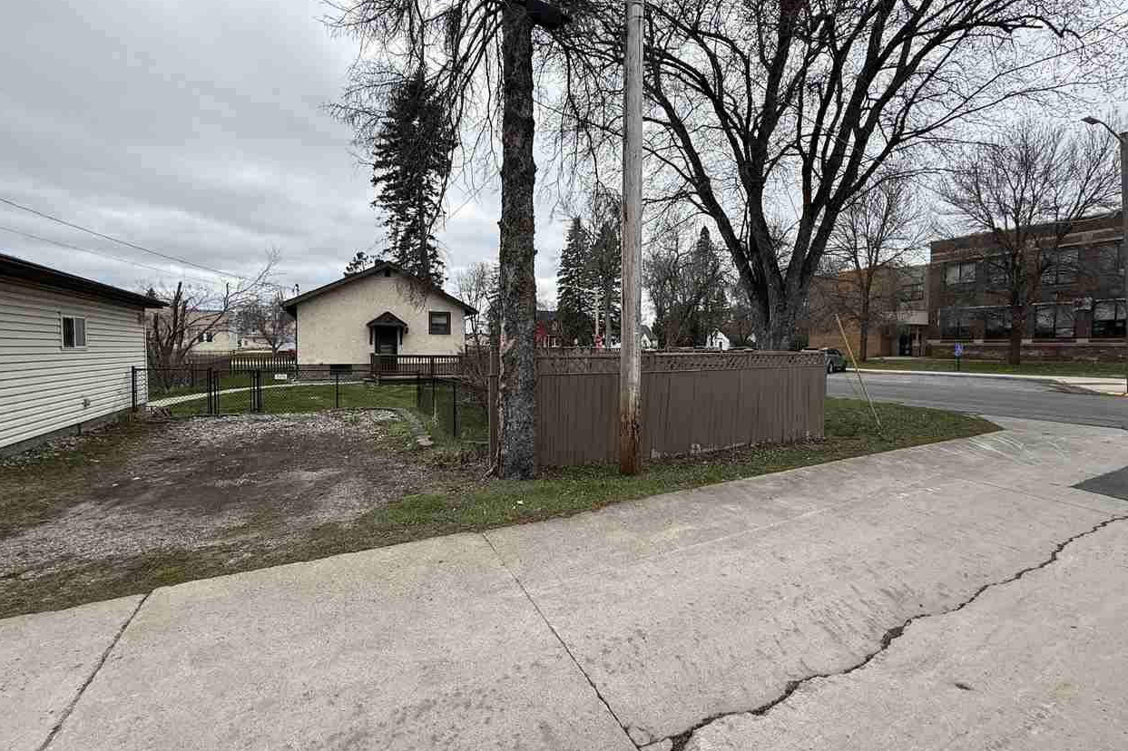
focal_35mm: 15
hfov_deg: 100.4
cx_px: 563
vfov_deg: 77.3
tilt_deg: -1.3
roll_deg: -0.2
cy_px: 364
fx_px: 470
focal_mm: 2.22
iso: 50
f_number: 2.2
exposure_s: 1/1105
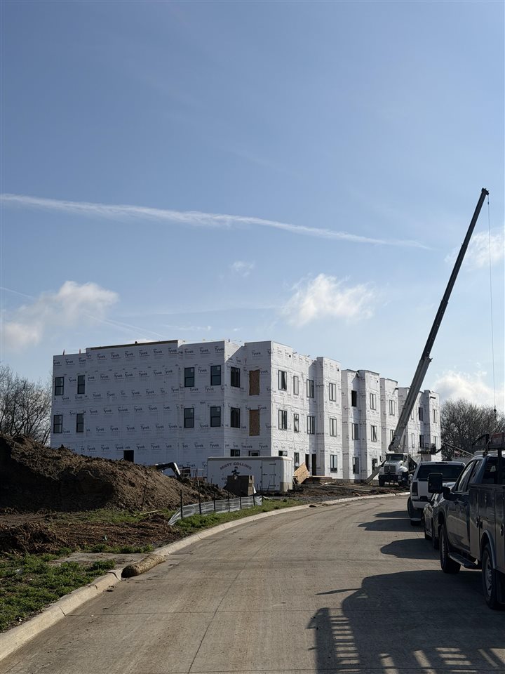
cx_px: 252
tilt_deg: +8.5
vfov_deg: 39.7
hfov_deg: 30.3
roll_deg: +0.1
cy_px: 337
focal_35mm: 48
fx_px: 934
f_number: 1.78
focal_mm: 6.76
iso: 64
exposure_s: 1/13333
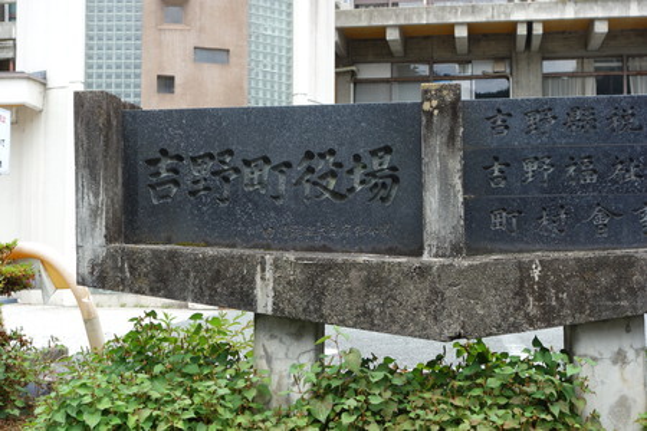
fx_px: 1006
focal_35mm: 56
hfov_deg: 35.6
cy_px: 216
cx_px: 324
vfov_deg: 24.2
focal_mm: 20.85
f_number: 5.6
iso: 125
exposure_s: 1/160
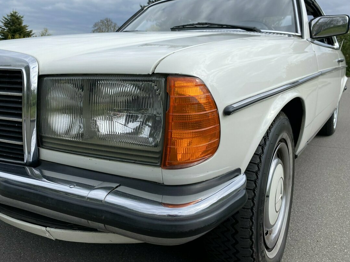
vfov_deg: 48.2
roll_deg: -0.5
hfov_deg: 61.5
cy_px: 119
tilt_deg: -11.0
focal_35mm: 29
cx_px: 158
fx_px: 293
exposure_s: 1/2817
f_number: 1.8
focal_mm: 4.25
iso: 32
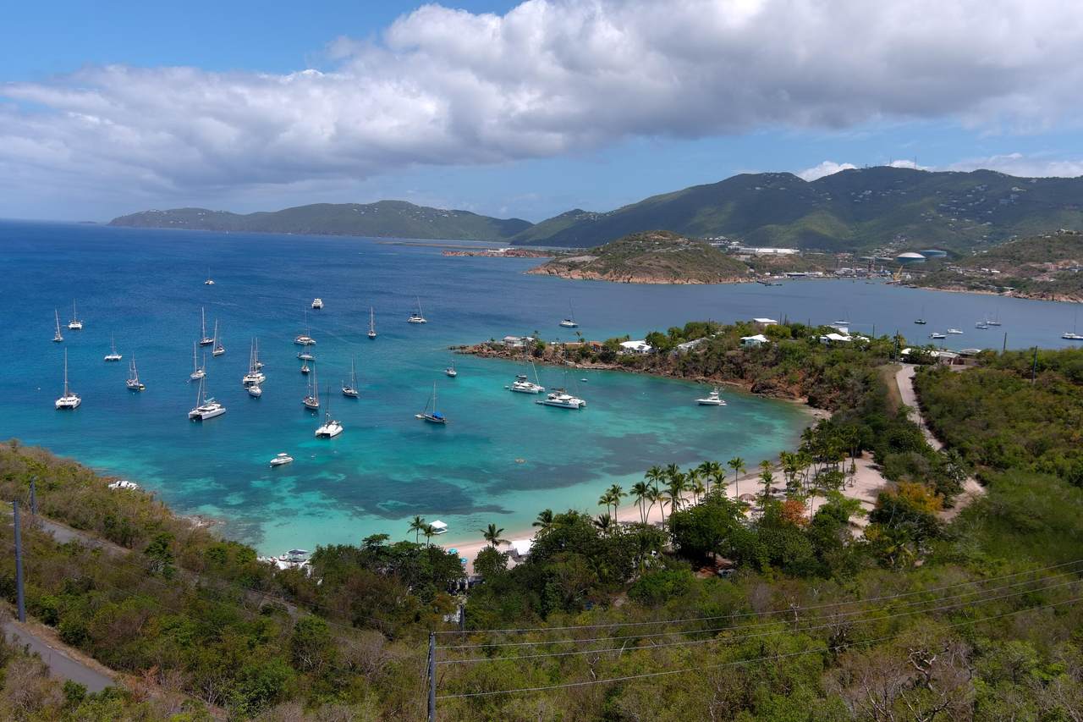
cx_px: 542
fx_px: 872
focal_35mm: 29
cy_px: 361
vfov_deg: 45.0
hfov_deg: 63.7
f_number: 2.8
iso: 100
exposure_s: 1/2000
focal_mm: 10.57
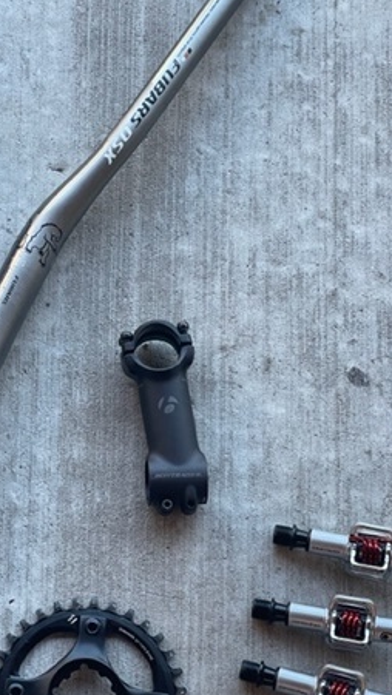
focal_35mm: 99
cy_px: 342
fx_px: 1828
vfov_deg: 21.6
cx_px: 65
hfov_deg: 12.2
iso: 80
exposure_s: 1/99
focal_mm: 7.5
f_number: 2.2
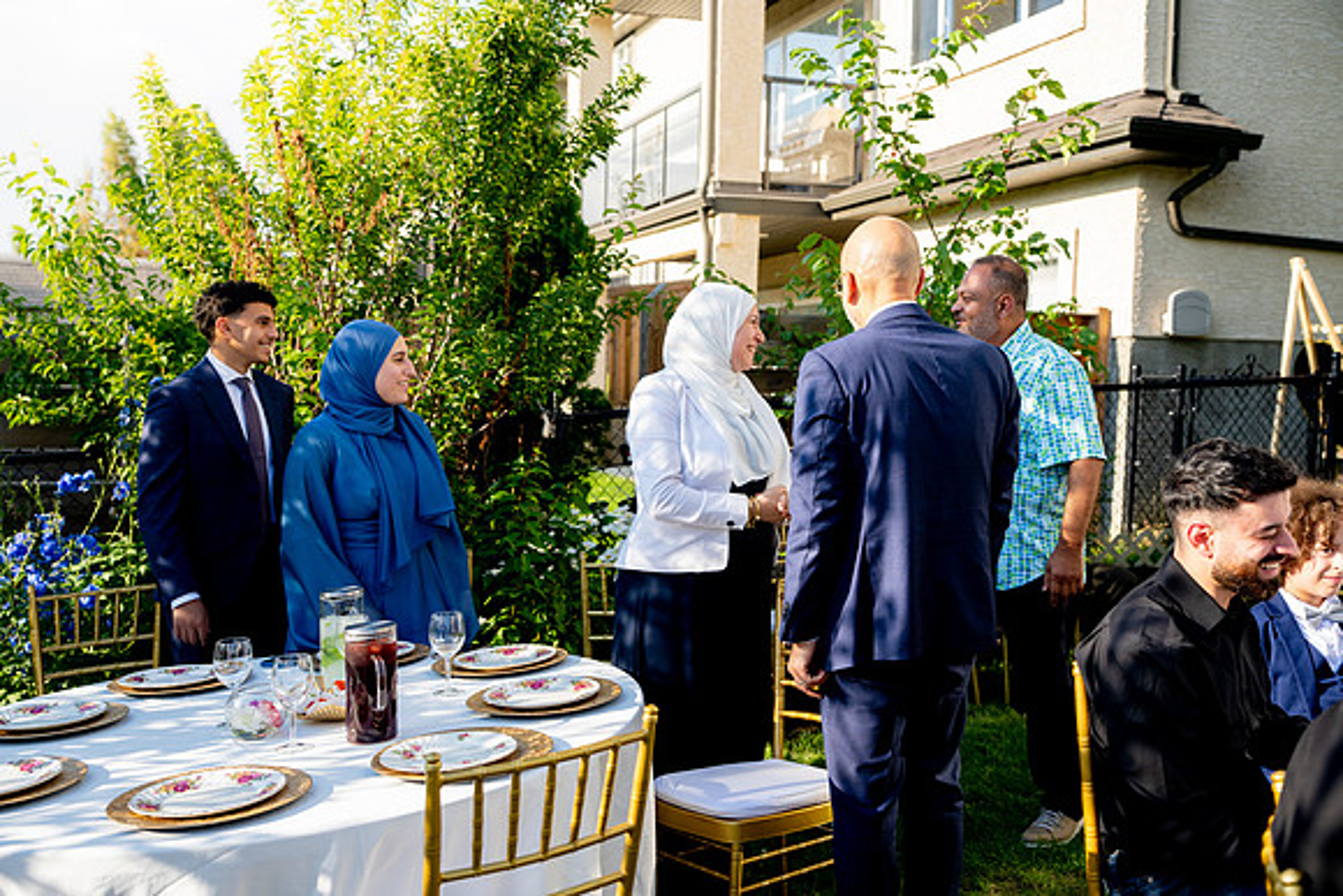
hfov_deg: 54.4
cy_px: 448
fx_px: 1306
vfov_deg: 37.9
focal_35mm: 35
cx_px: 672
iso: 200
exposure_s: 1/640
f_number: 3.5
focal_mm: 35
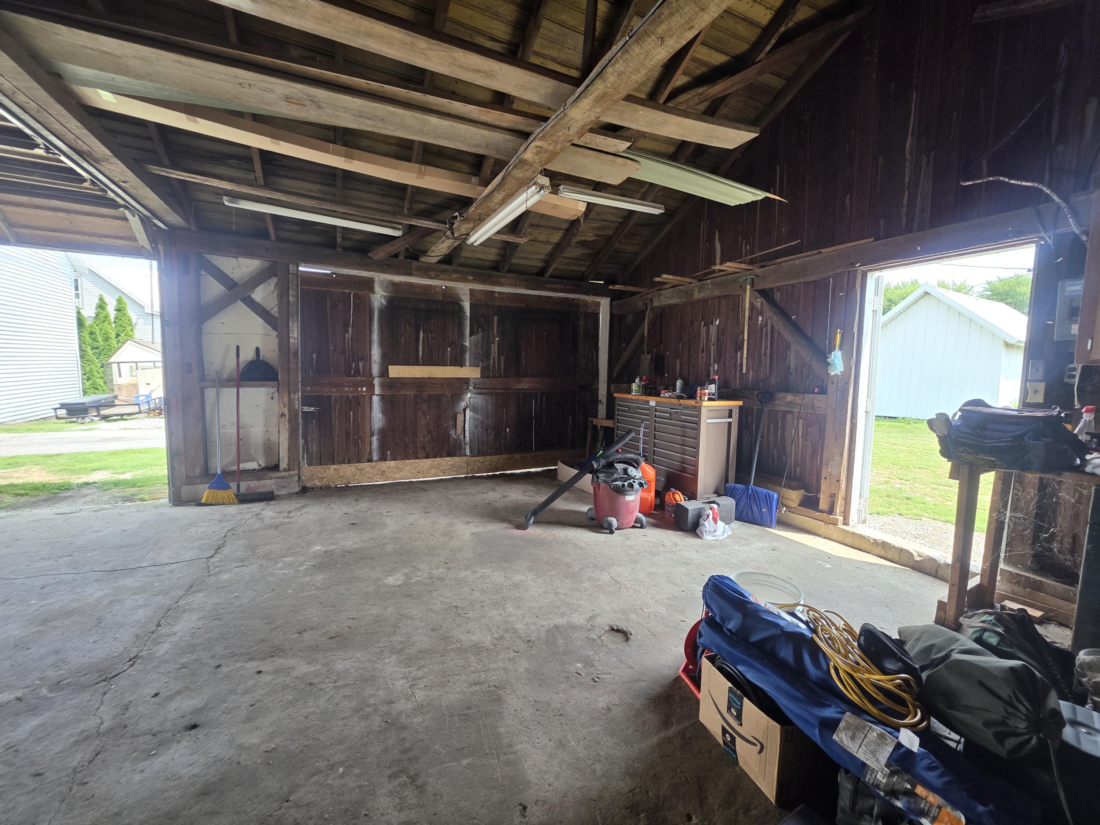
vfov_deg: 89.9
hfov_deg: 106.2
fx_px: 413
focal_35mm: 13
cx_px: 550
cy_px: 412
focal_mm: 2.2
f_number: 1.9
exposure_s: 1/120
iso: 100
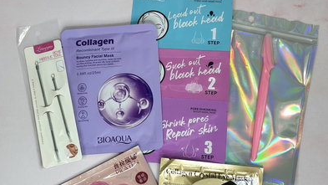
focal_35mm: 71
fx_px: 617
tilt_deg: -74.7
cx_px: 164
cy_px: 60
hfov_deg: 29.7
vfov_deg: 16.9
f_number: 1.78
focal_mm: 6.86
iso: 80
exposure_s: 1/152
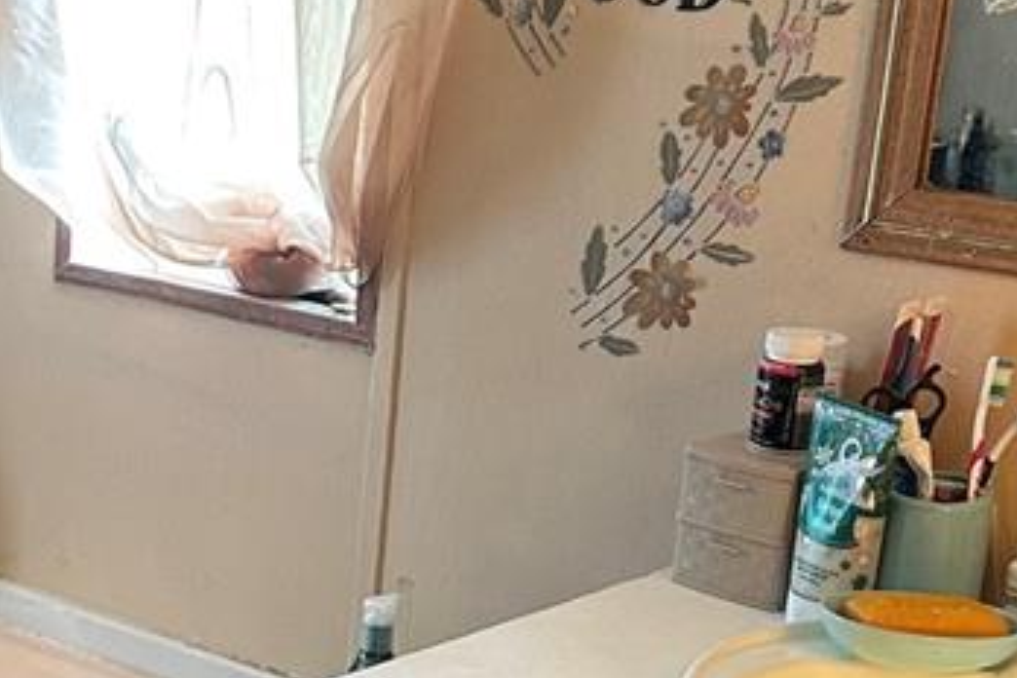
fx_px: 2429
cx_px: 187
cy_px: 567
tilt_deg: -17.2
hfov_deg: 23.3
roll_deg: -2.8
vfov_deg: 15.8
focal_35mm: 86
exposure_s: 1/60
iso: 200
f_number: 1.78
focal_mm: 6.86
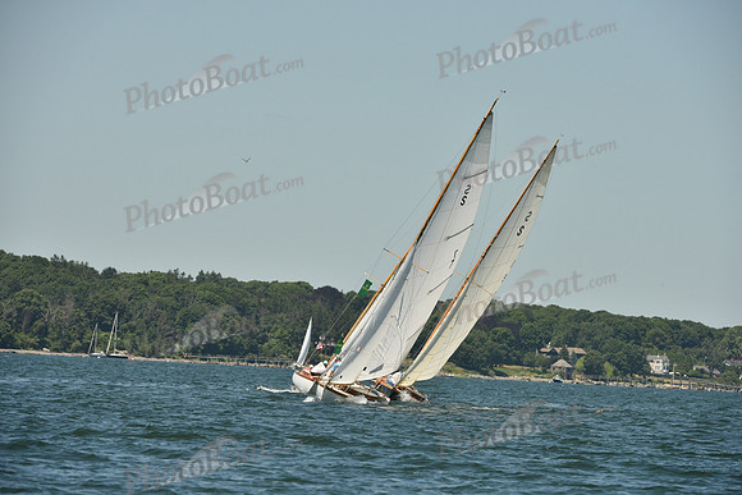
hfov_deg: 7.6
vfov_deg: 5.1
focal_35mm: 270
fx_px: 5566
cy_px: 248
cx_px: 371
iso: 250
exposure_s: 1/1000
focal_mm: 270
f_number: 8
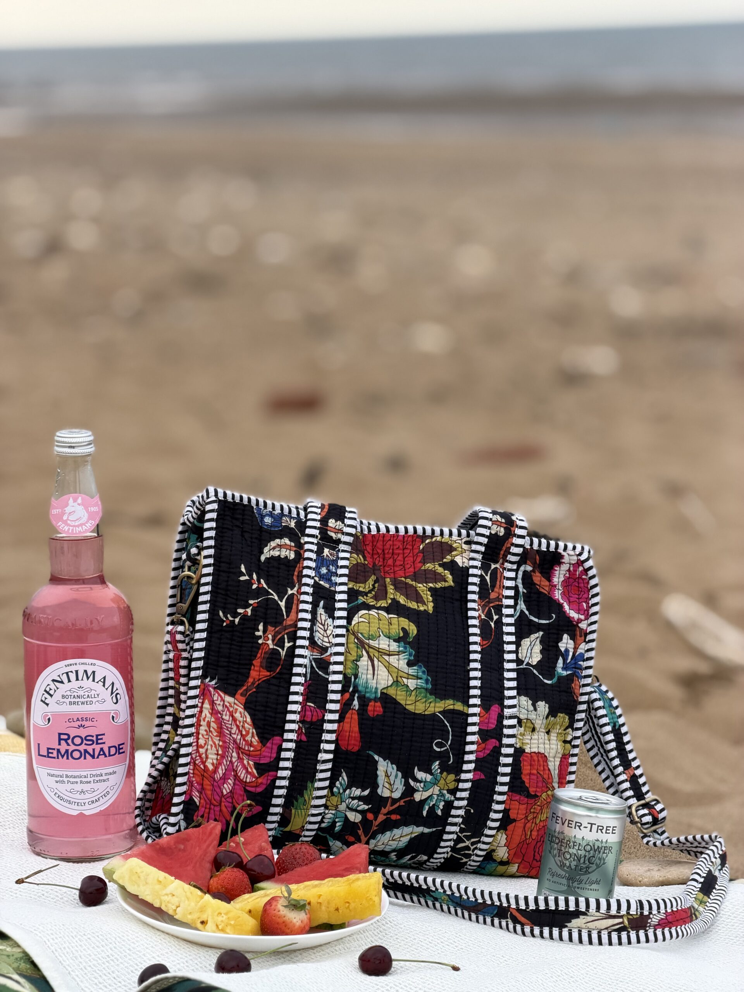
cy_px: 496
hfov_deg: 14.8
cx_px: 372
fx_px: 2866
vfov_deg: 19.6
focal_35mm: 100
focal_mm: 16.89
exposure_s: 1/147
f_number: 2.8
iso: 50
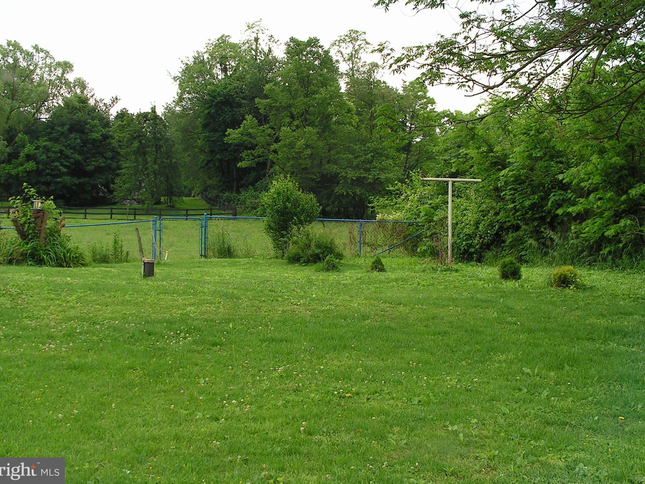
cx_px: 322
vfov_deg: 26.1
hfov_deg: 34.3
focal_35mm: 56
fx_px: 1044
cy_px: 229
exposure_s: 1/160
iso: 64
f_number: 4.8
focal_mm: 8.9
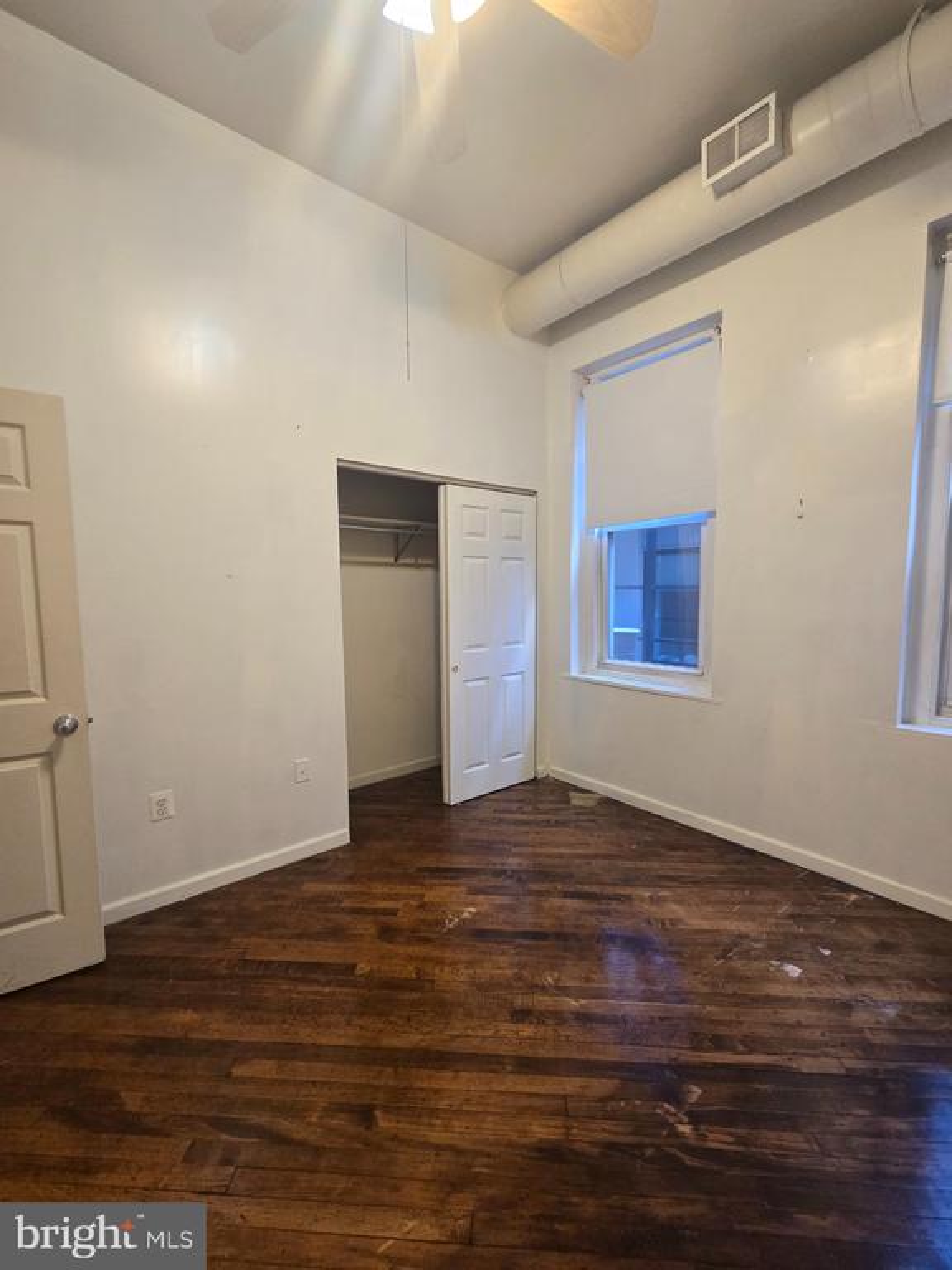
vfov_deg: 106.2
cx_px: 476
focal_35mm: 13
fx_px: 477
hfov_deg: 89.9
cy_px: 635
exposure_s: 1/60
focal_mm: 2.2
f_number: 2.2
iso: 400
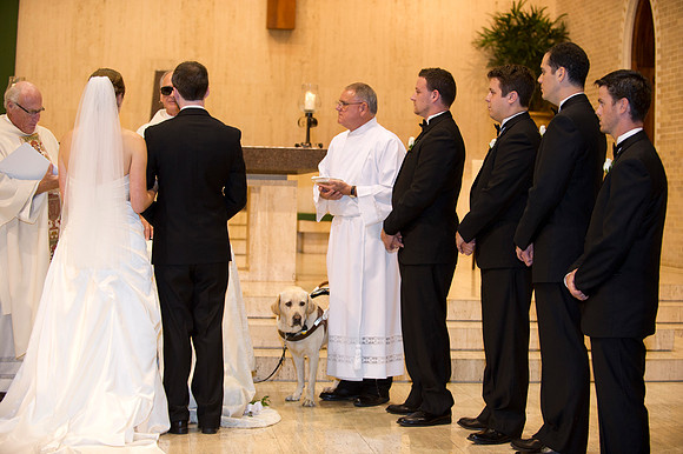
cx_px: 342
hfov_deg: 28.9
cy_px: 227
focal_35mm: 70
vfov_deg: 19.4
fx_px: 1327
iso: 1250
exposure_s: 1/60
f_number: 2.8
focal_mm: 70
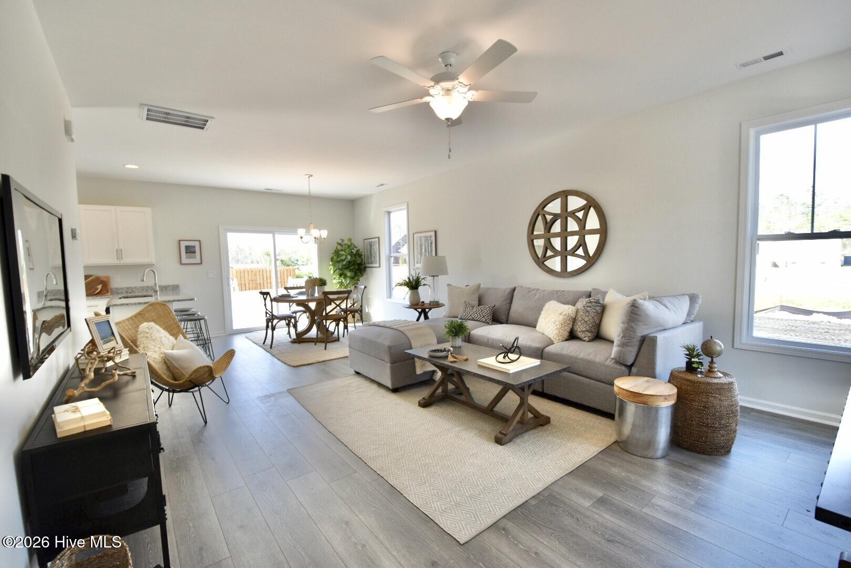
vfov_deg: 77.3
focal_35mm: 15
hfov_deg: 100.4
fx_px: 355
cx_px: 426
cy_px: 284
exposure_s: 1/100
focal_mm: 10
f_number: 5.6
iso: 400
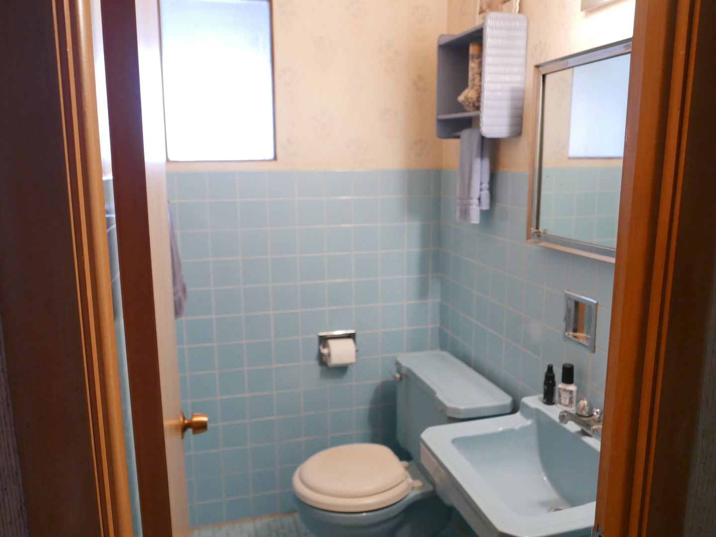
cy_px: 268
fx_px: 579
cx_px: 358
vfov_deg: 49.7
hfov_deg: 63.4
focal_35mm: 28
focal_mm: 12.5
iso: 1600
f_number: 2.1
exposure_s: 1/80
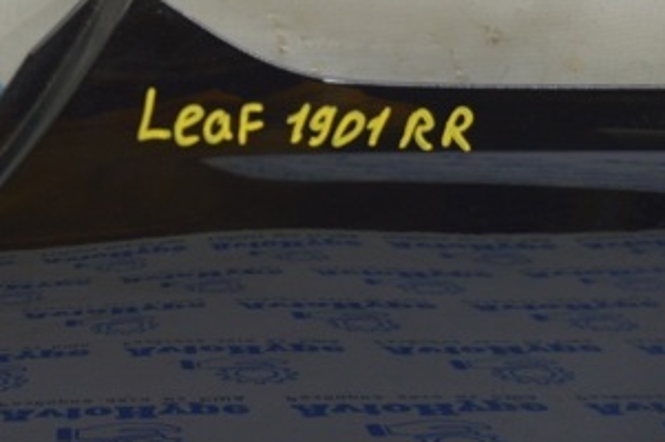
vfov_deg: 11.3
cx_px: 159
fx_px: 2233
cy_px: 306
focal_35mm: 121
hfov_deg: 16.8
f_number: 5.6
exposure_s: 1/25
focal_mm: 38
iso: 400
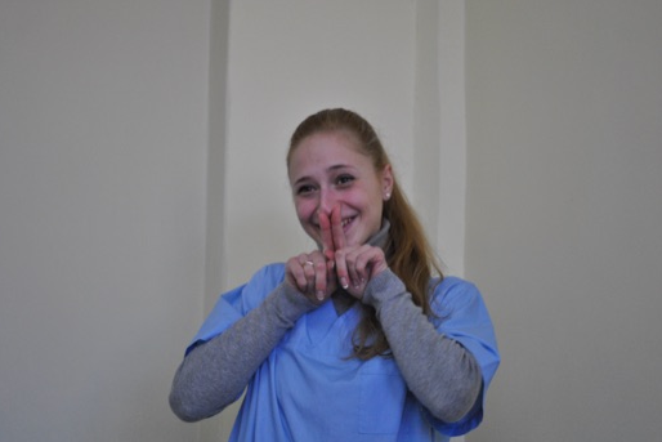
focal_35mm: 84
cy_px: 223
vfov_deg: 16.4
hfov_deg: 24.3
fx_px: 1536
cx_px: 331
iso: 800
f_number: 5.6
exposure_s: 1/50
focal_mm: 55
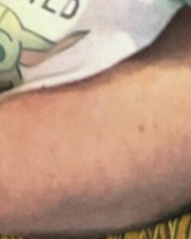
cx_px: -120
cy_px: -385
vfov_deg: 8.4
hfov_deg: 7.3
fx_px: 1456
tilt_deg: -76.1
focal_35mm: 206
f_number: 1.5
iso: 125
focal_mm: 5.7
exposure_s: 1/107
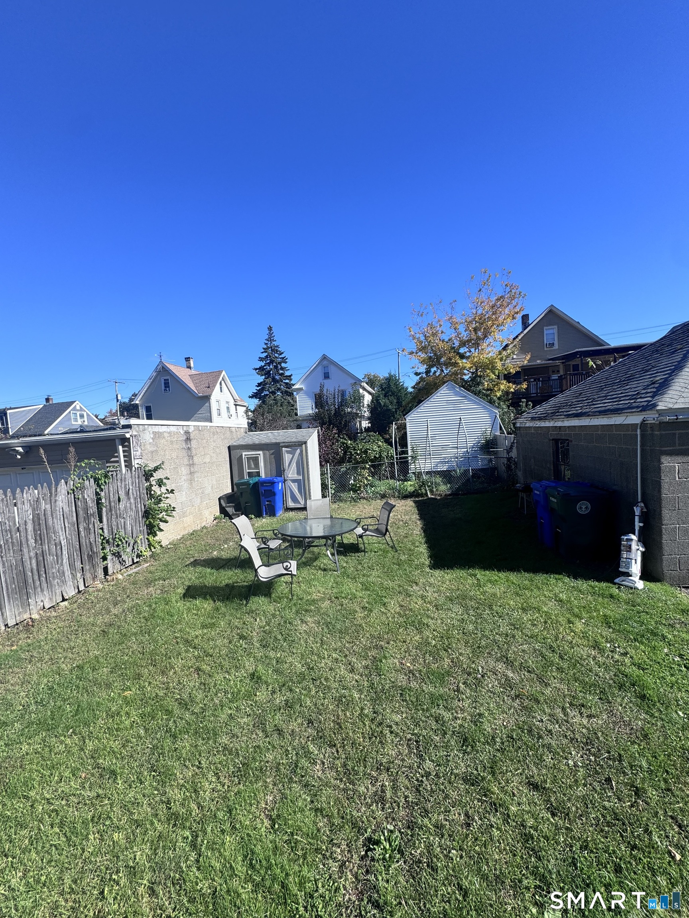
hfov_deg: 85.7
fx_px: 372
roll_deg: +3.6
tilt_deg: -4.7
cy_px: 459
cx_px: 344
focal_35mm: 14
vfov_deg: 102.1
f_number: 2.2
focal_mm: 2.22
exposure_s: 1/1395
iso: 40
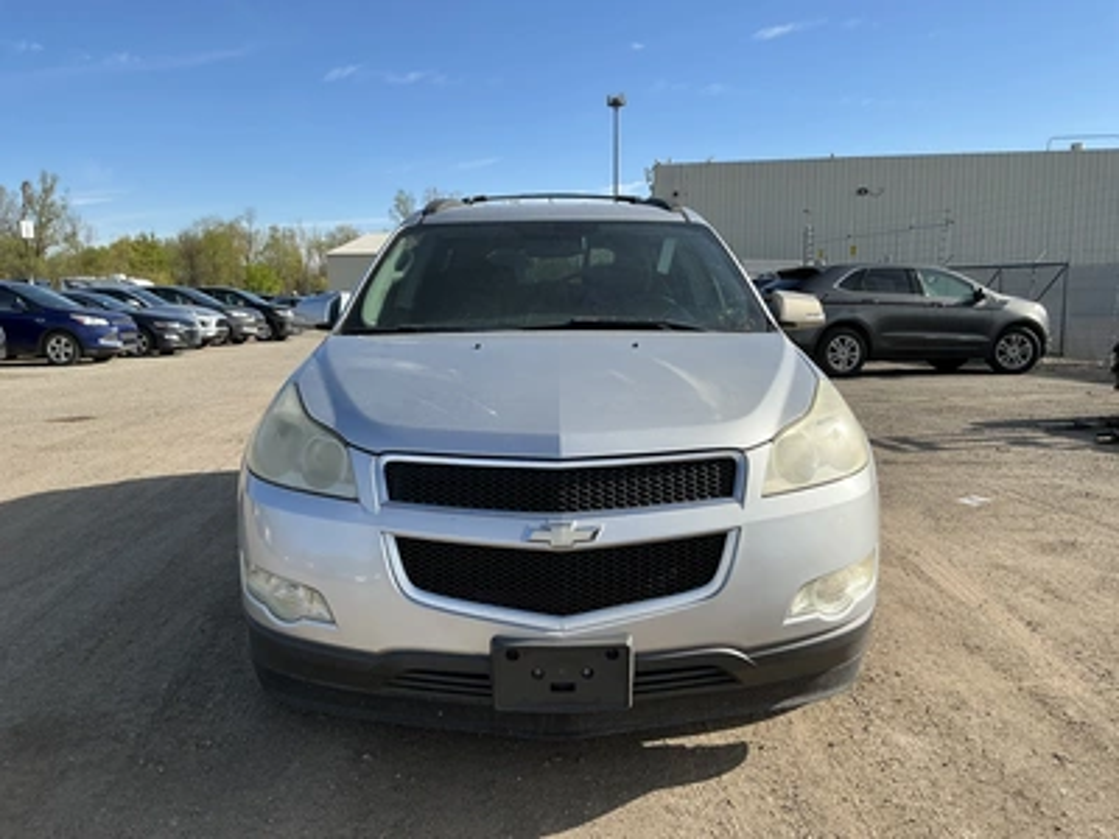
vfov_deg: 49.7
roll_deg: +2.0
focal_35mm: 28
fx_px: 905
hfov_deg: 63.4
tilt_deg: -5.4
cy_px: 420
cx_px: 560
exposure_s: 1/1534
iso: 25
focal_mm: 3
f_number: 1.8
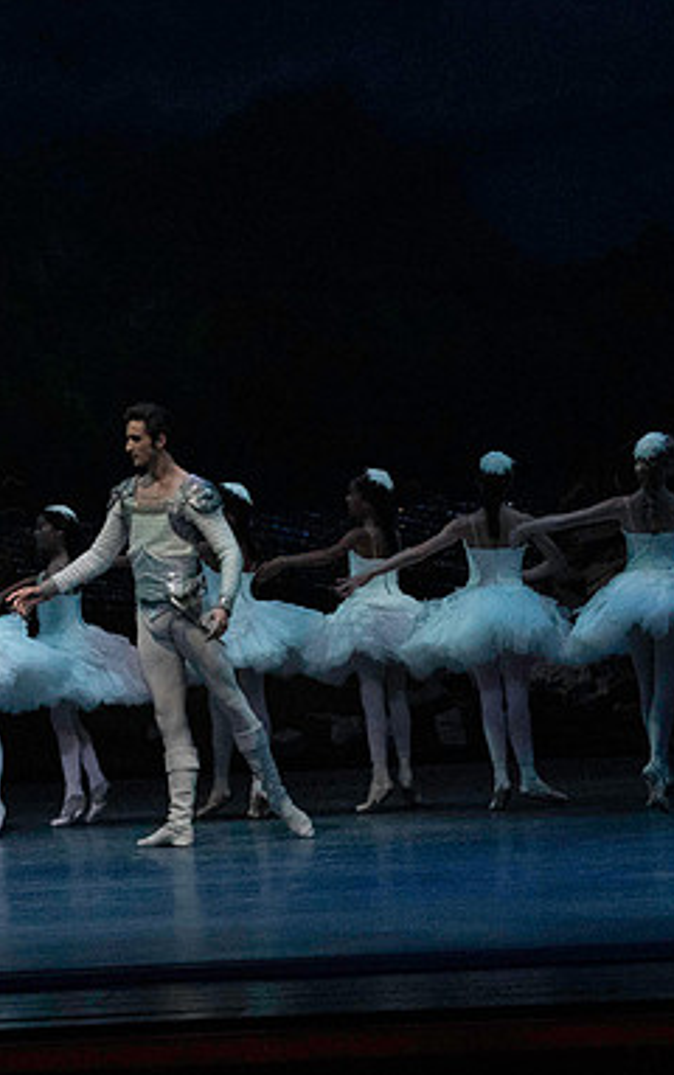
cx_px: 112
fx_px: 6336
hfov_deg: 6.1
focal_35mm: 216
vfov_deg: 9.7
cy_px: 538
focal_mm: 140
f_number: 5
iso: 25600
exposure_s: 1/400
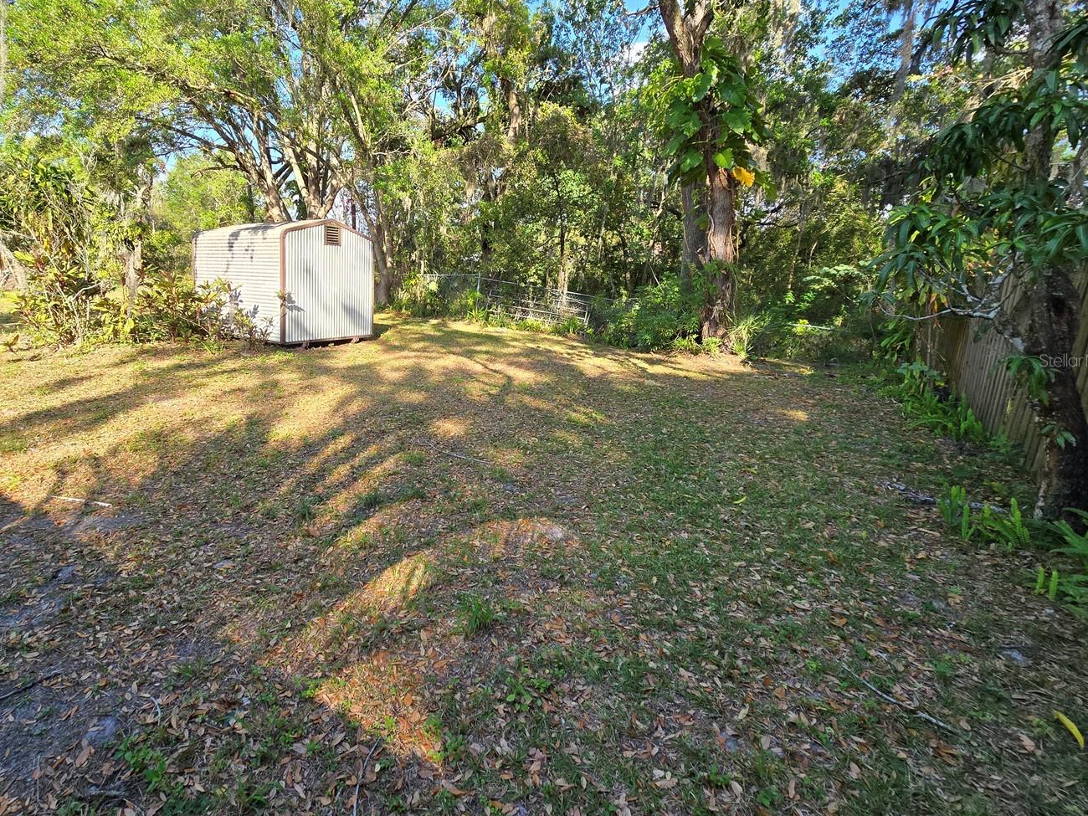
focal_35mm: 16
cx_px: 449
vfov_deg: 77.8
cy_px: 360
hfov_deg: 93.5
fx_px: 503
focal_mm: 2.2
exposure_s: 1/518
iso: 50
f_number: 2.2
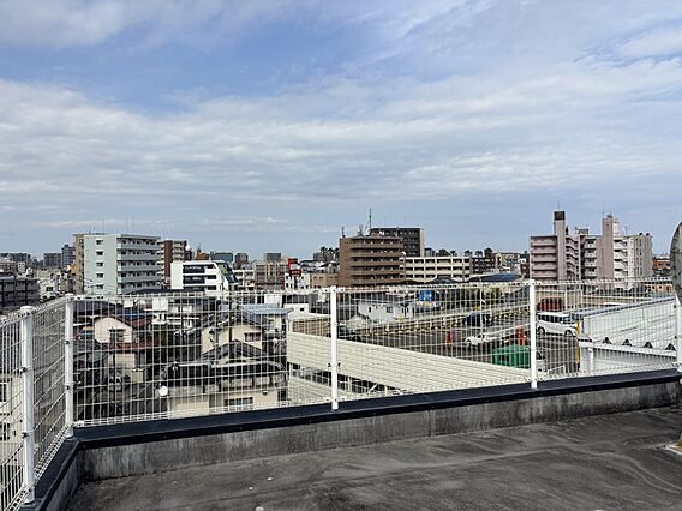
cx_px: 341
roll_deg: +1.2
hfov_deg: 67.3
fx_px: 512
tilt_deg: +0.7
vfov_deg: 53.1
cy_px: 256
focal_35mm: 26
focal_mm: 5.96
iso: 50
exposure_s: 1/3788
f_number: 1.6
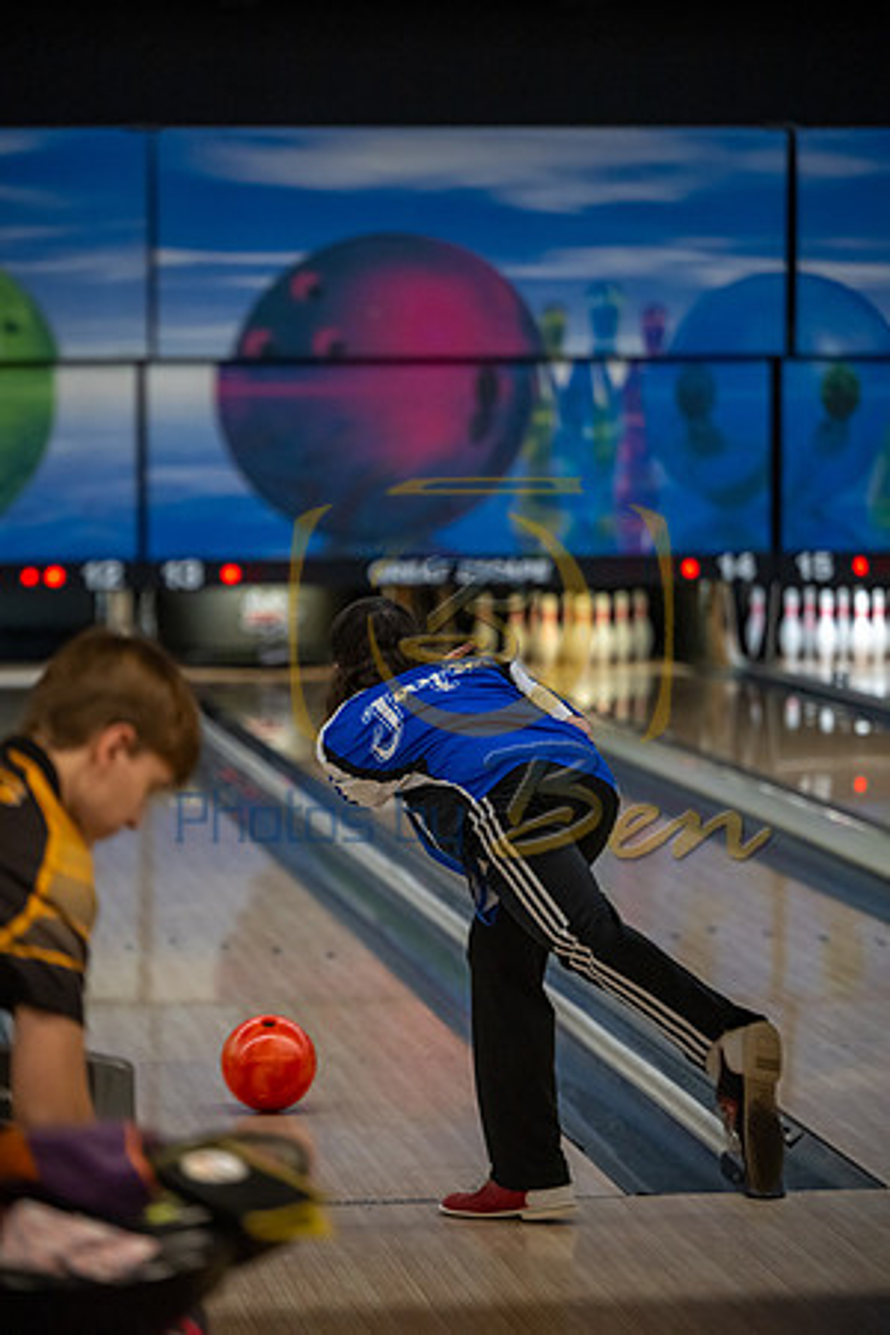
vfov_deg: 15.2
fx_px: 5006
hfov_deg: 10.2
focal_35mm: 135
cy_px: 668
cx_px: 445
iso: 4000
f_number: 2.8
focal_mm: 135
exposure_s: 1/800
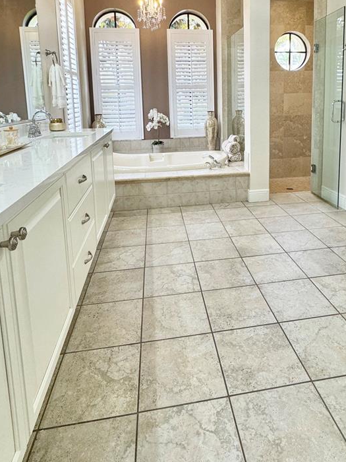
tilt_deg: -7.0
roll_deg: +1.3
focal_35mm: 24
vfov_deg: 68.8
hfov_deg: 56.4
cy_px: 140
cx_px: 205
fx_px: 320
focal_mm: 2.22
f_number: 2.2
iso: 125
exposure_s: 1/120
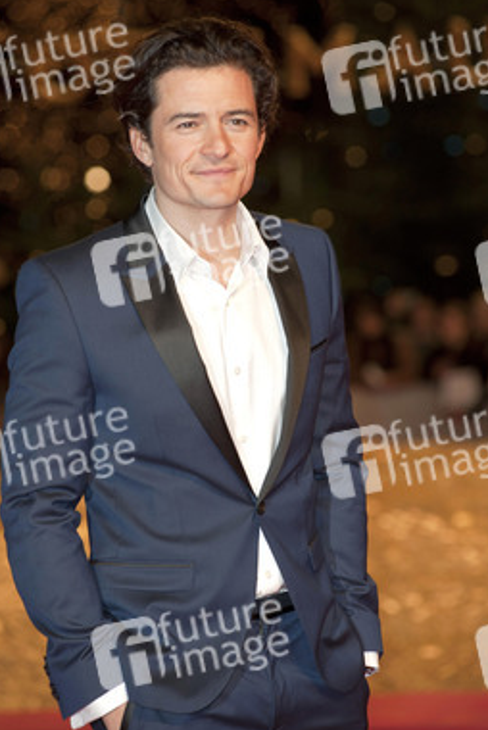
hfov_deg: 8.4
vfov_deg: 12.6
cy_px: 357
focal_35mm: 163
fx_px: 3308
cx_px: 247
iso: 1000
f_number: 5.6
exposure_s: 1/160
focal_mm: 155
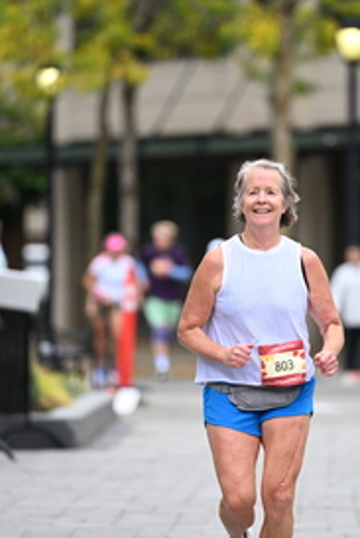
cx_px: 284
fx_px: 6007
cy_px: 271
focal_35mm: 401
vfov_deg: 5.1
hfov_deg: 3.4
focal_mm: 200
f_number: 2.8
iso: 640
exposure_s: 1/2500
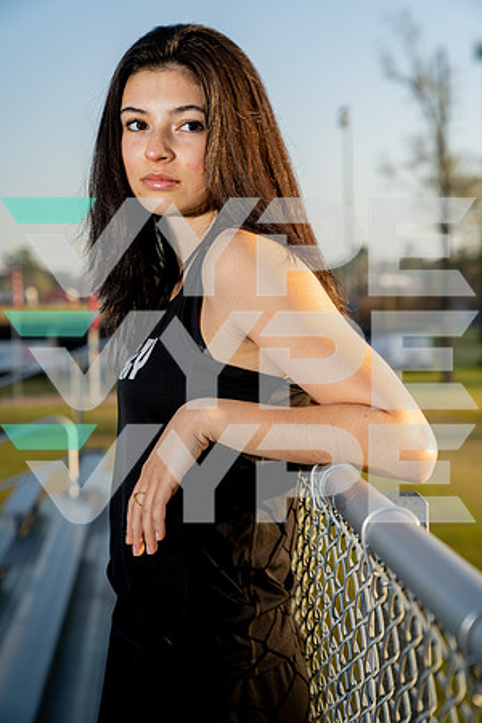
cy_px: 362
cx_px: 241
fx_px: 1406
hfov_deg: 19.5
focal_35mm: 70
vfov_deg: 28.8
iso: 100
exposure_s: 1/250
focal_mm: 70
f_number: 4.5
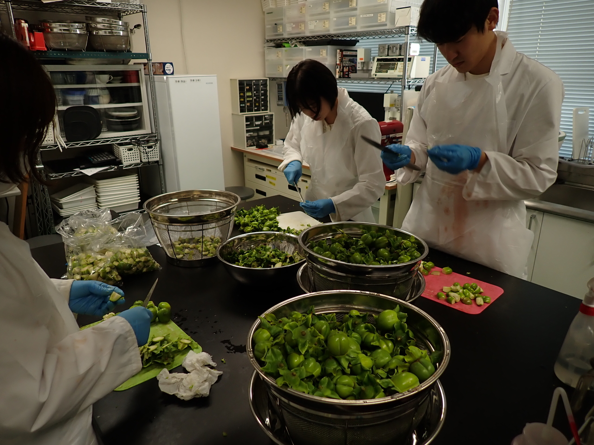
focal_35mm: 25
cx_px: 297
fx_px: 429
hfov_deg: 69.4
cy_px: 222
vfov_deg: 54.9
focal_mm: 4.5
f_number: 2
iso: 100
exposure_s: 1/100
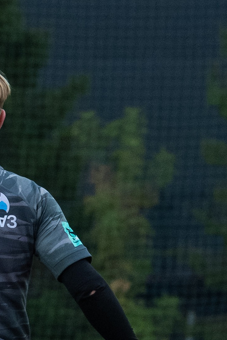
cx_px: -274
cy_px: 349
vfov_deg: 1.7
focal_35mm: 1221
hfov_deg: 1.1
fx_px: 11536
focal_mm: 175
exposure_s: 1/800
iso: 1250
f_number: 7.1
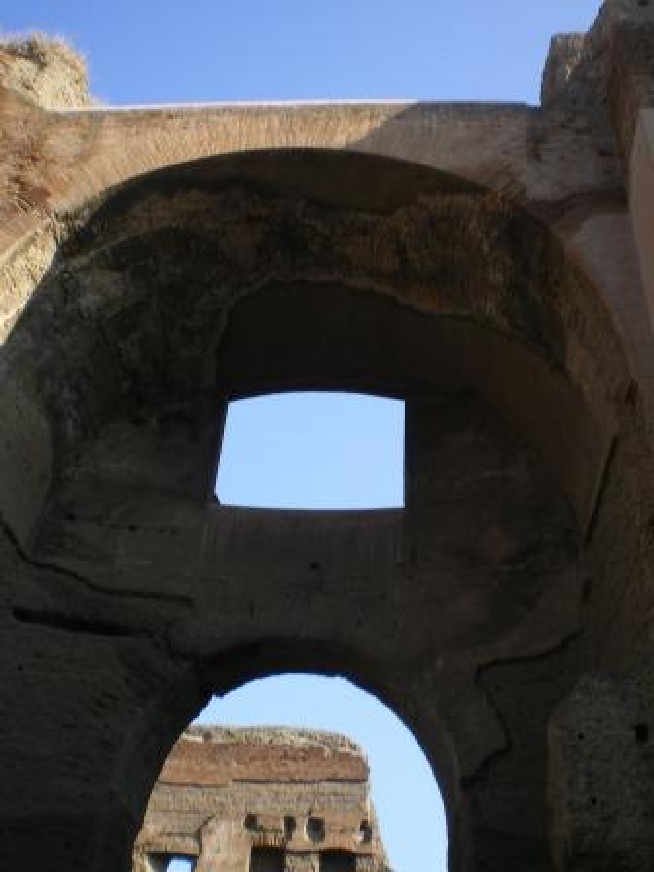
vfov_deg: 49.0
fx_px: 957
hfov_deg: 37.7
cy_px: 436
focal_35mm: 38
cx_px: 327
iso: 64
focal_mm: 6.3
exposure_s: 1/125
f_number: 4.6
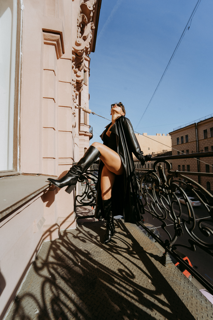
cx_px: 106
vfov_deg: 104.3
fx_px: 124
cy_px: 160
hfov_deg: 81.2
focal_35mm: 14
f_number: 9
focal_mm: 14
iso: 100
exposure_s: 1/200
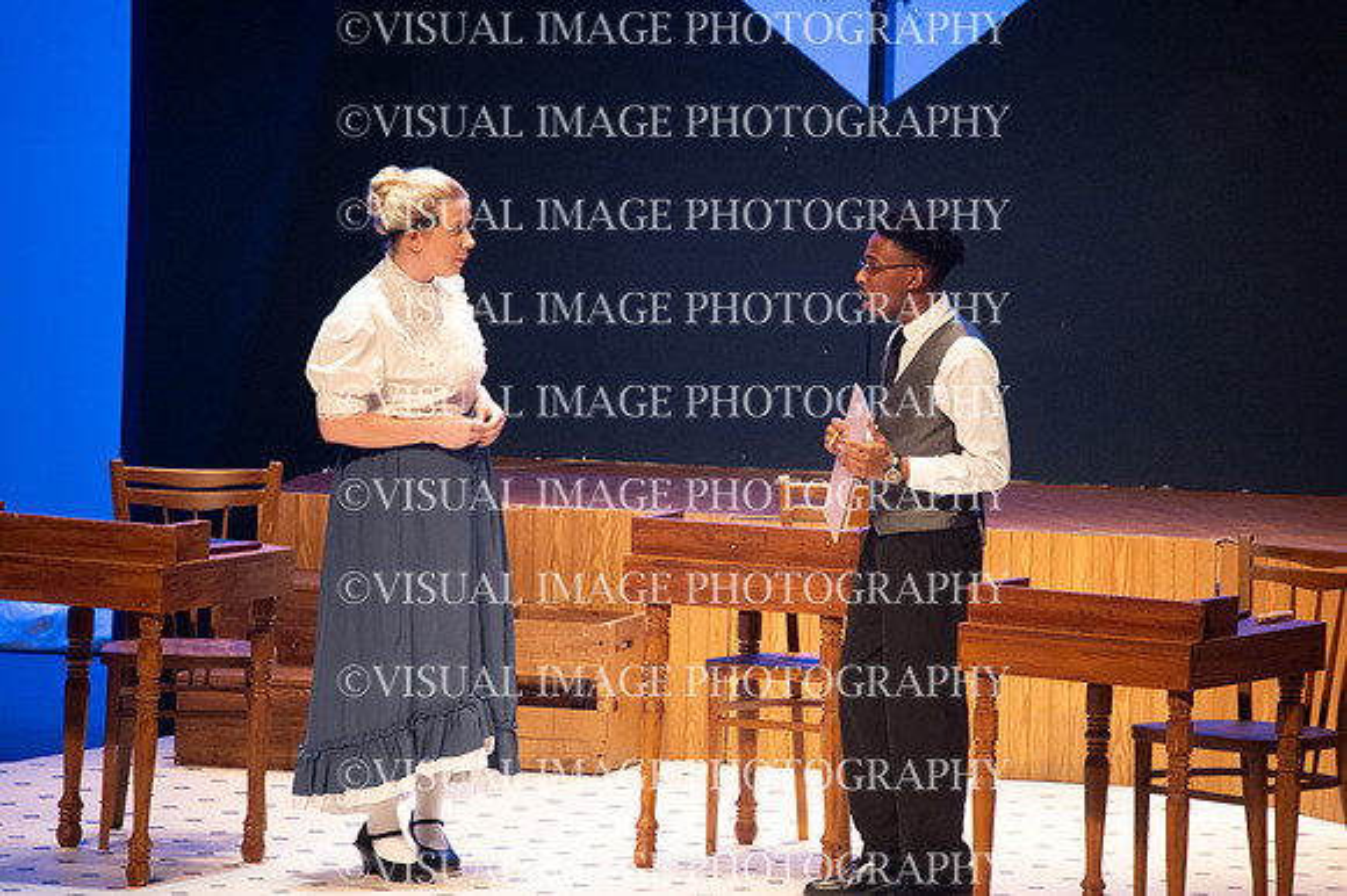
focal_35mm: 420
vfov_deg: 3.3
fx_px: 15705
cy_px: 448
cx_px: 674
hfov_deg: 4.9
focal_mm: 420
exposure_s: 1/160
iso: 10000
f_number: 6.3
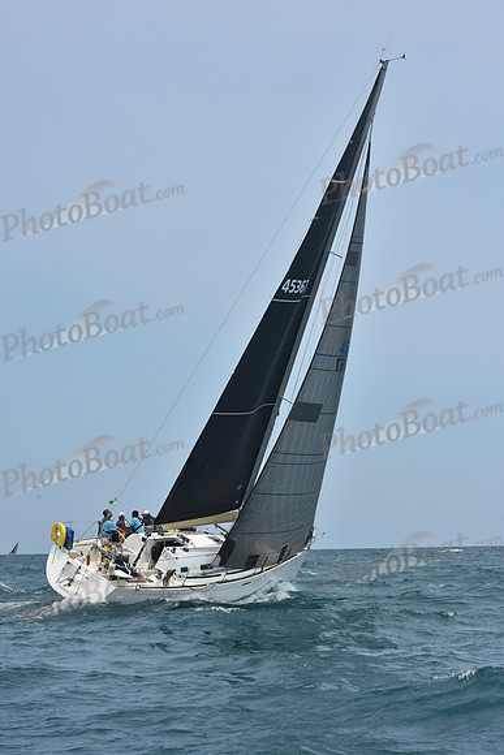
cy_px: 378
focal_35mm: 70
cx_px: 252
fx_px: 1469
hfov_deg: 19.5
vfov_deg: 28.8
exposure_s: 1/800
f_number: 10
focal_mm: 70
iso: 250
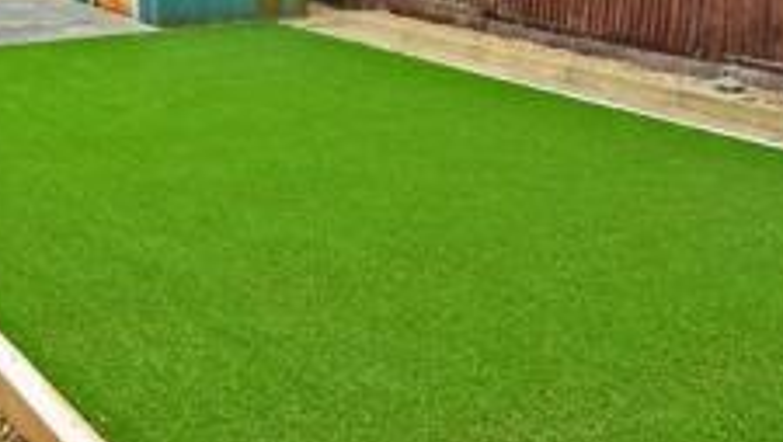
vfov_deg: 19.8
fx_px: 1237
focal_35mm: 60
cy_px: 33
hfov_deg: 35.0
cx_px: 306
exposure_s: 1/640
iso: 400
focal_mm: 13
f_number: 8
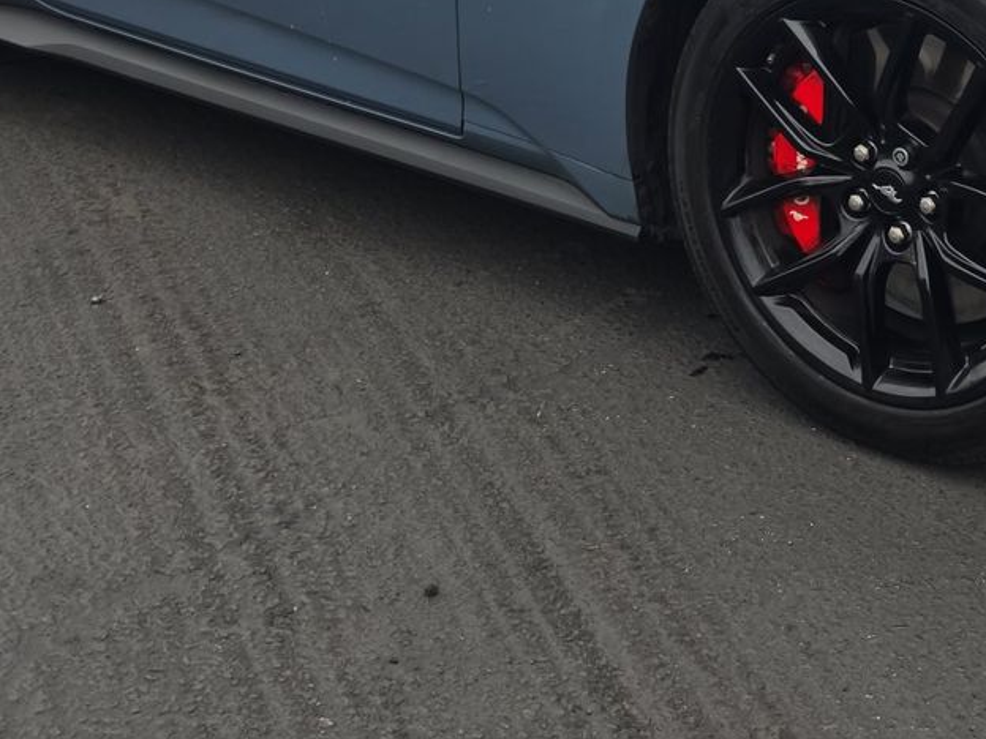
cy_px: -155
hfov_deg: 31.7
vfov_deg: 22.8
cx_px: 809
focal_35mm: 59
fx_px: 1681
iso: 11
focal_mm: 6.5
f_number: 1.4
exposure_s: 1/119
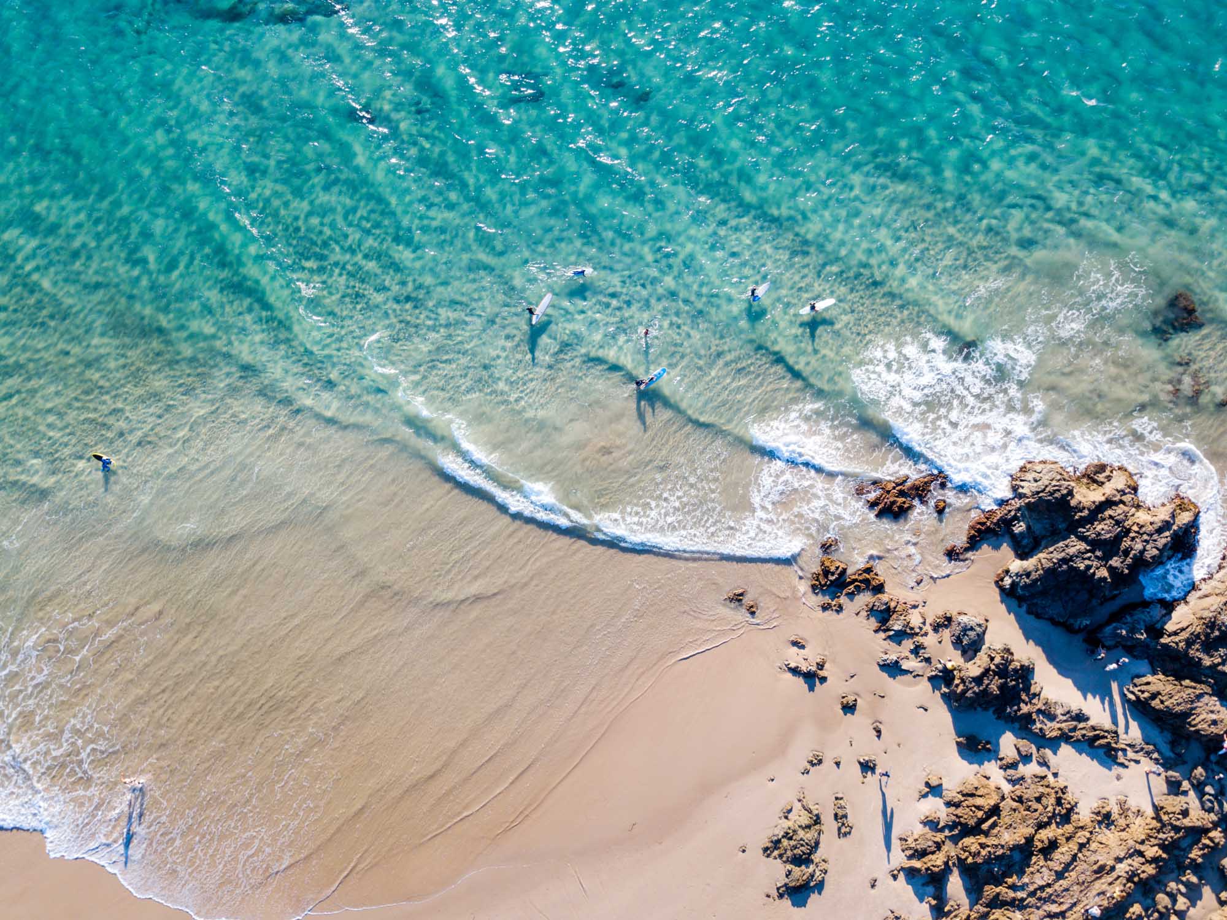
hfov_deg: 67.3
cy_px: 460
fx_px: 921
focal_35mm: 26
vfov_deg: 53.0
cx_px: 614
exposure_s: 1/320
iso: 100
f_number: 2.2
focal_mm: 4.73
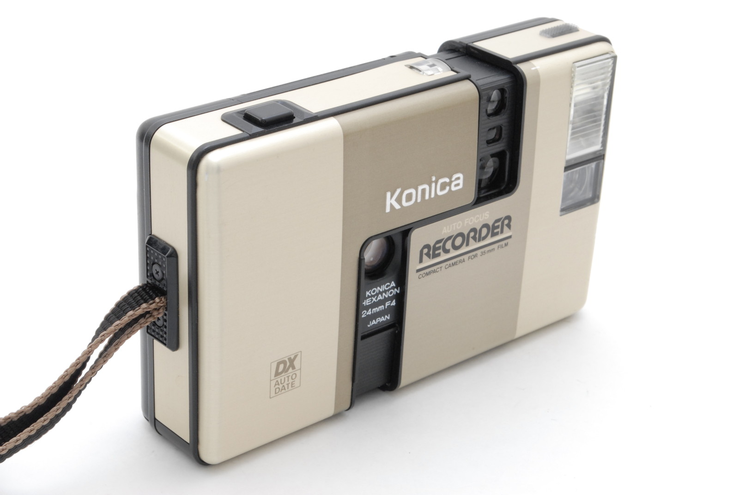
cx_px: 370
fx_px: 1696
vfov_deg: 16.6
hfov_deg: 24.6
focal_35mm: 82
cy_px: 248
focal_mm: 55
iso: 500
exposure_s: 1/160
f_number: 18
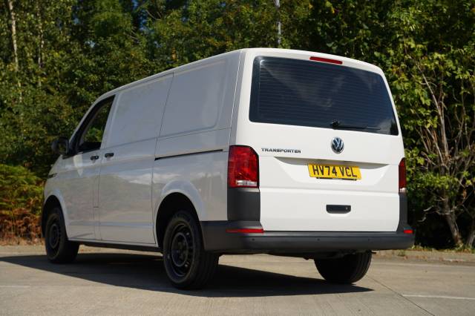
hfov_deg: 35.5
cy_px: 158
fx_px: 742
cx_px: 238
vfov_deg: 24.0
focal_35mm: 56
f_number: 4.5
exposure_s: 1/500
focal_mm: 56.3
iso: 100
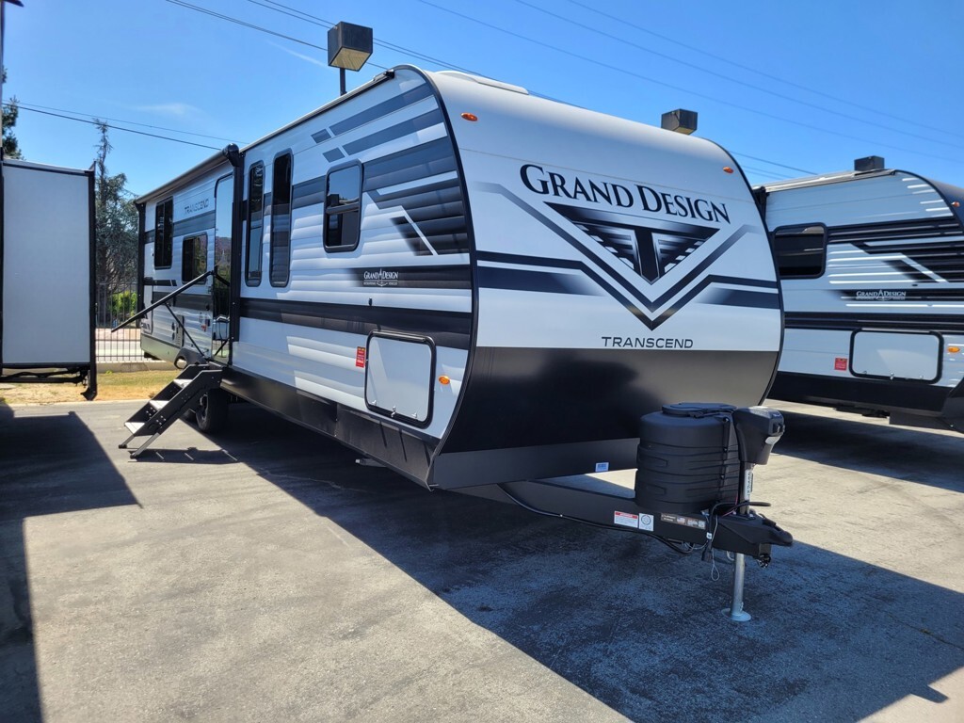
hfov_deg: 67.3
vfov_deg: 53.1
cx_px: 482
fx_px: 724
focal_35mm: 26
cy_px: 362
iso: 40
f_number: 1.8
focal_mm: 5.4
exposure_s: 1/1276
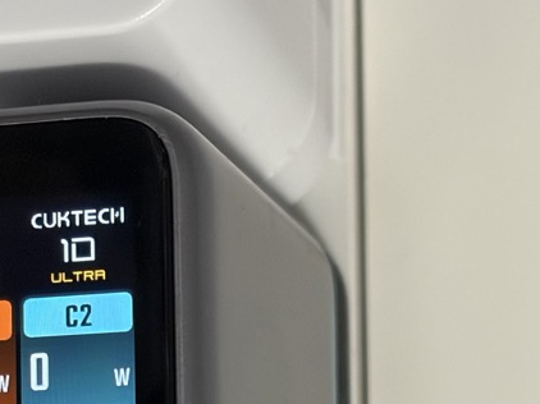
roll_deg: +0.9
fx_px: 2307
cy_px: 547
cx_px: 179
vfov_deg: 9.8
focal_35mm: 148
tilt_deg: -3.7
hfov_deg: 13.3
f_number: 1.6
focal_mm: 5.96
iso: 320
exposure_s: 1/40
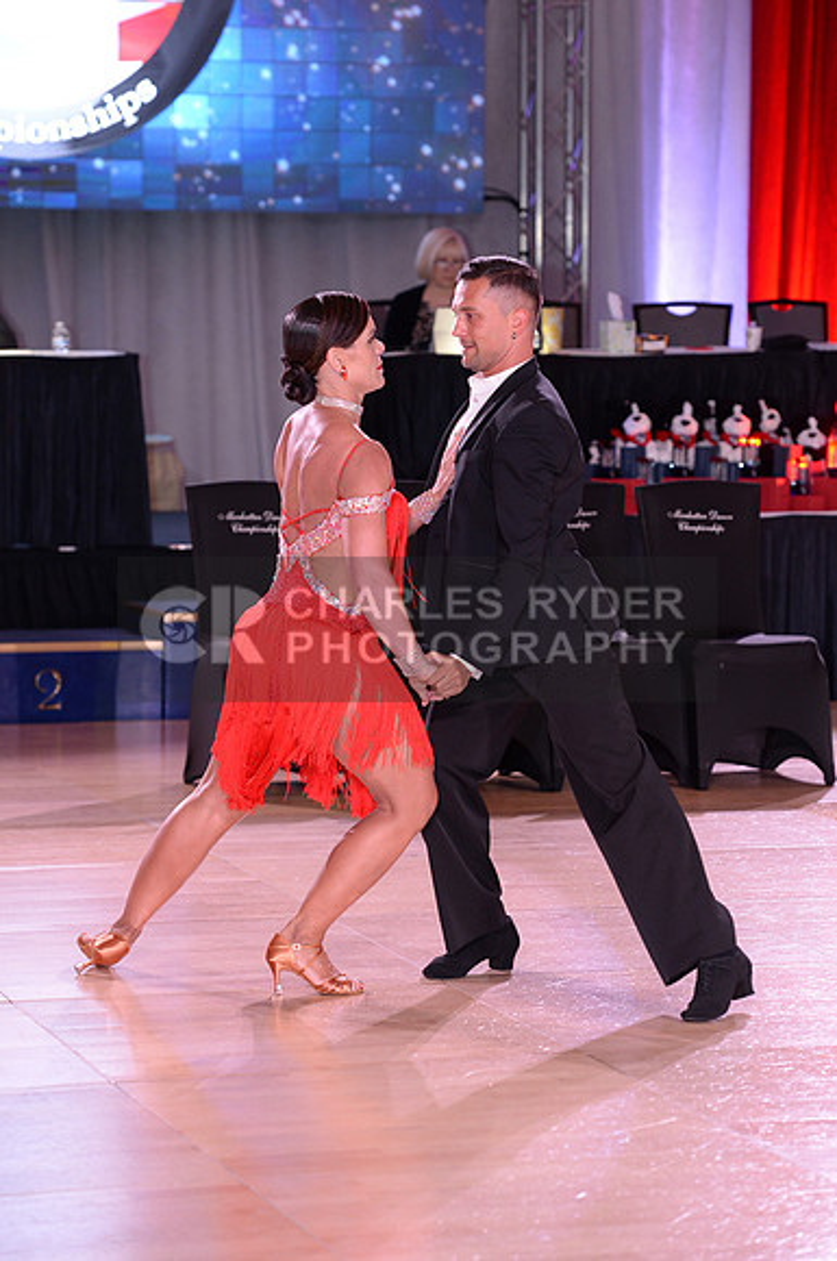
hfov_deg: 10.9
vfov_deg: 16.4
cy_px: 630
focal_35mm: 125
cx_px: 418
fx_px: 4372
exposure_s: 1/250
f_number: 4
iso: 1600
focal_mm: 125
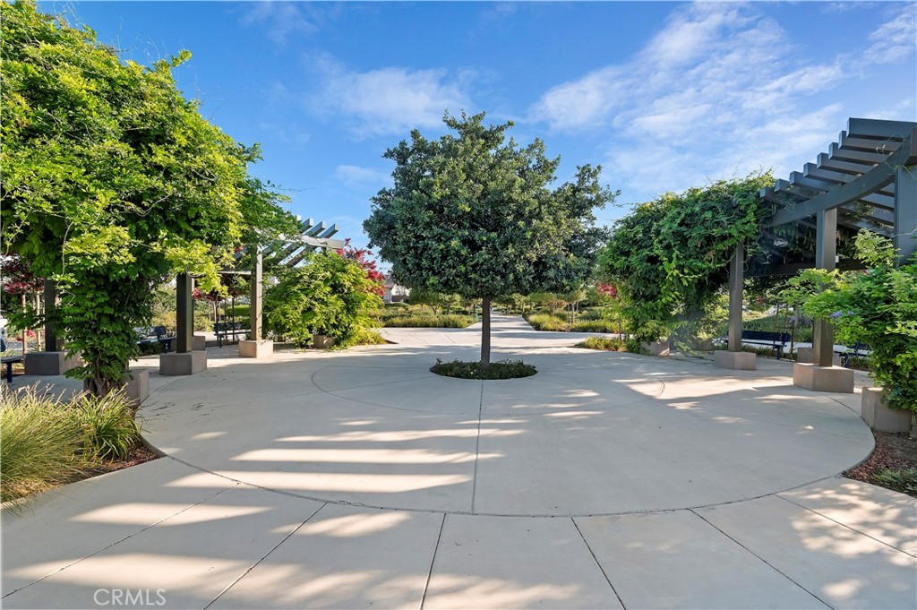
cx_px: 458
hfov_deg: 100.4
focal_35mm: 15
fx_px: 382
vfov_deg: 77.2
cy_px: 305
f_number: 14
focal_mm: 15
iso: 500
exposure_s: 1/100
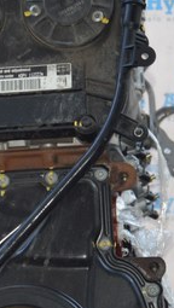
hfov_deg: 6.4
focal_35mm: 189
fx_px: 1546
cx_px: 72
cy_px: 254
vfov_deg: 11.3
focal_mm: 30
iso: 400
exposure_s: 1/125
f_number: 4.2
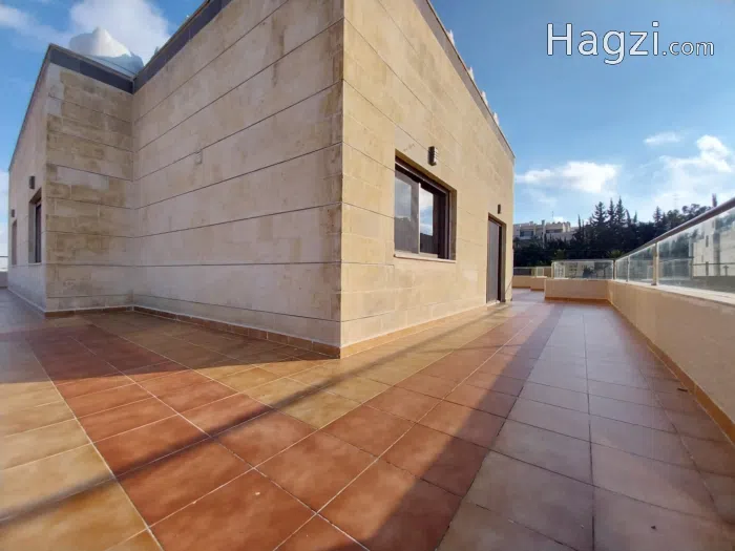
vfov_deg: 89.9
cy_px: 276
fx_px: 276
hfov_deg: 106.2
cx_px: 368
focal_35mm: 13
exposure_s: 1/1011
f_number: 2.2
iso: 64
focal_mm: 1.3
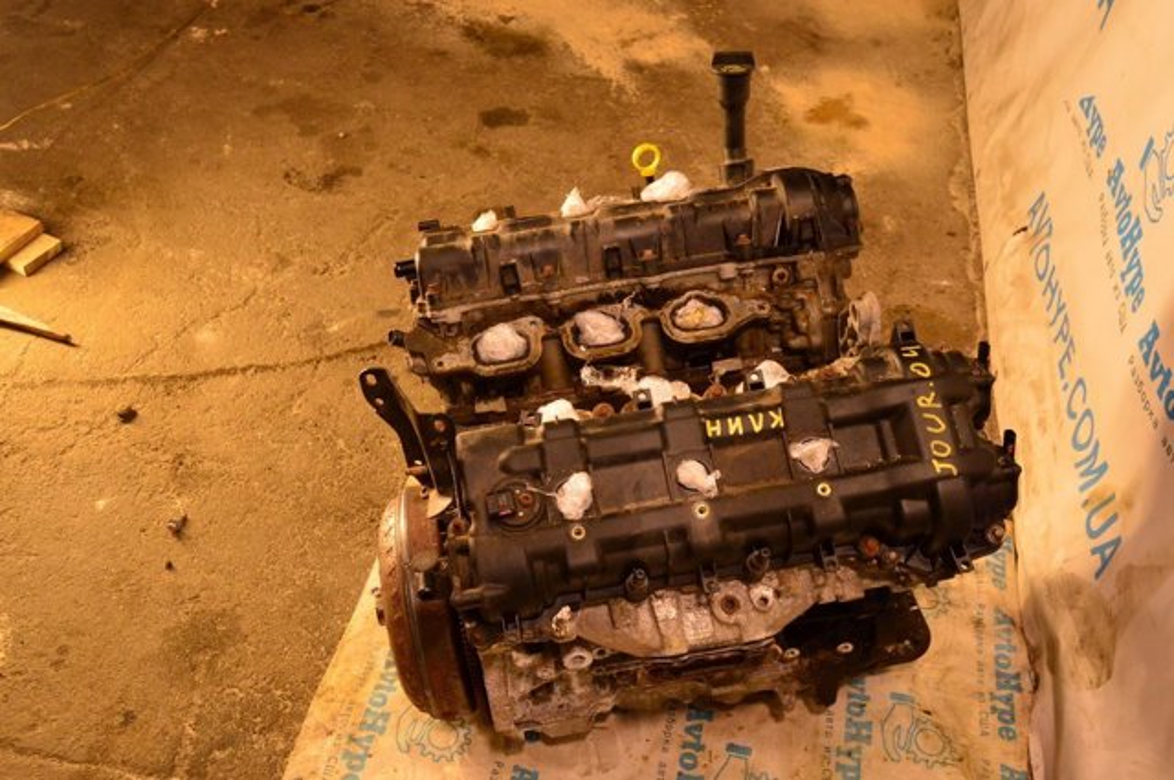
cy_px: 390
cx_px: 587
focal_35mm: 38
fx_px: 1221
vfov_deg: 35.4
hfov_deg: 51.3
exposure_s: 1/50
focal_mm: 25
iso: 1600
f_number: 8
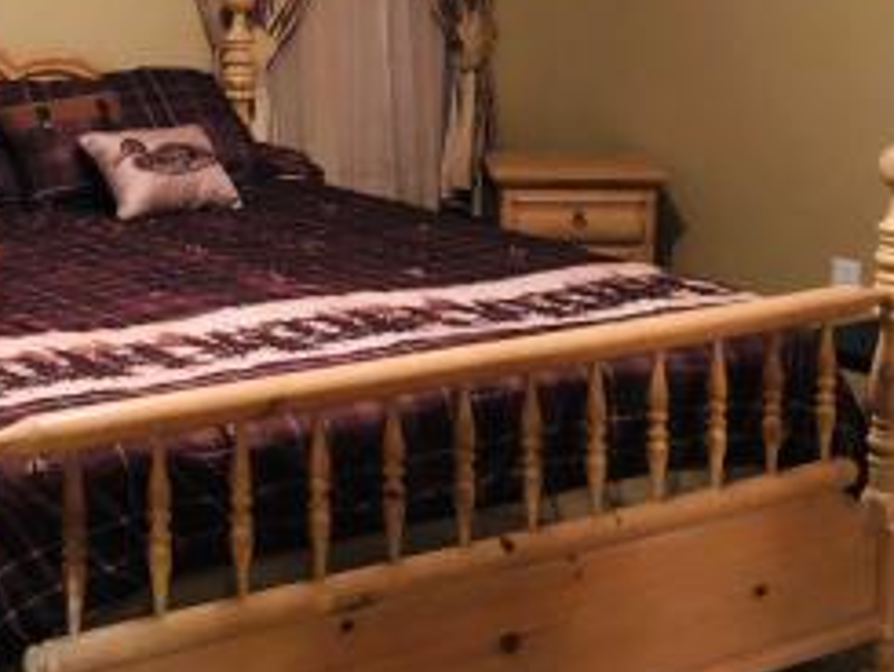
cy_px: 128
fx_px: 1886
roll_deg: +1.4
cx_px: 120
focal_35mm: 73
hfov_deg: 26.0
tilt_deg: -6.1
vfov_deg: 20.0
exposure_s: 1/4
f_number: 1.8
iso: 125
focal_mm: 3.99
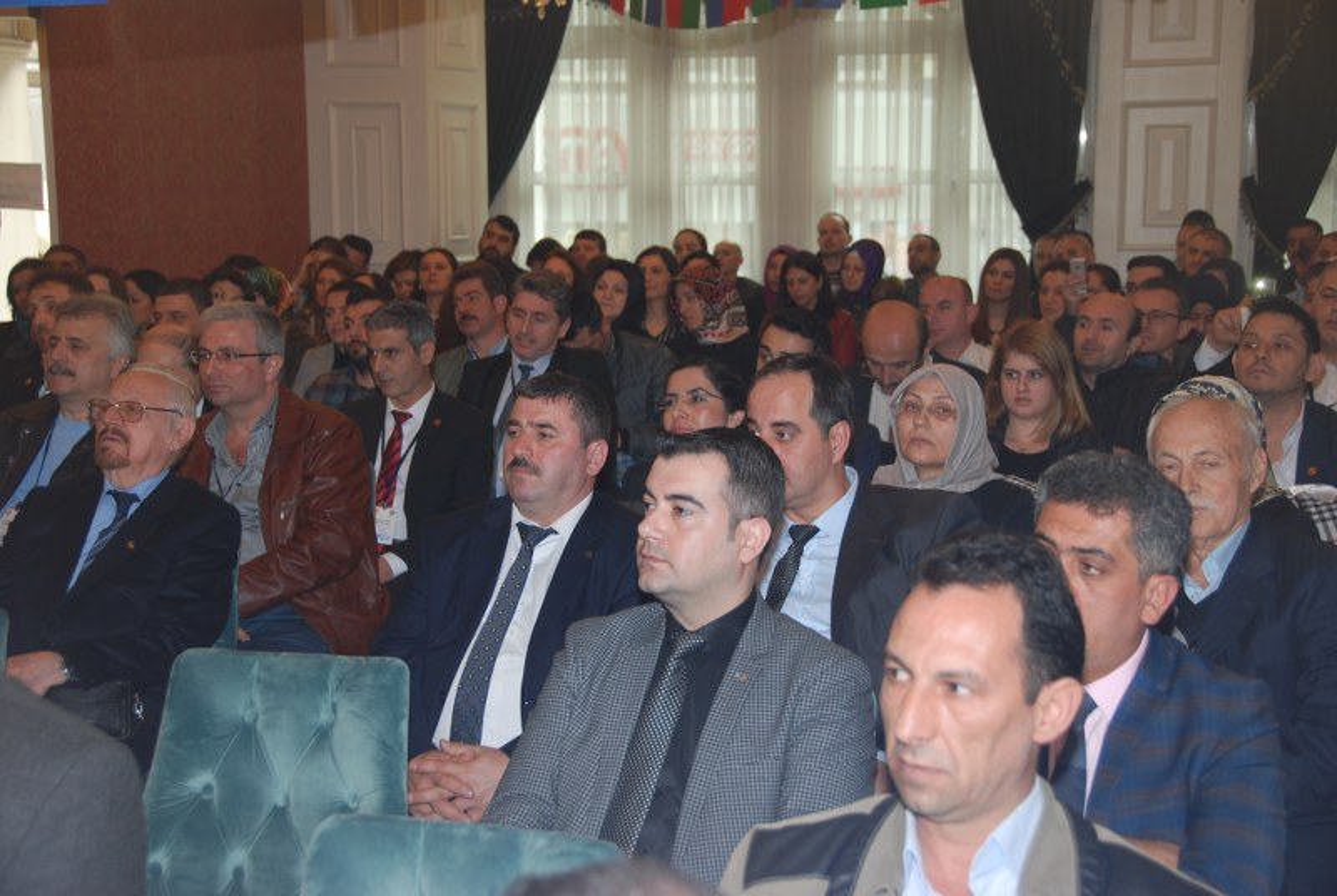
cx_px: 668
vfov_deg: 21.6
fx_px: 2343
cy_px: 448
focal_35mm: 63
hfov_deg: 31.8
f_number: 4.5
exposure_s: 1/60
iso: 200
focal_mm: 42
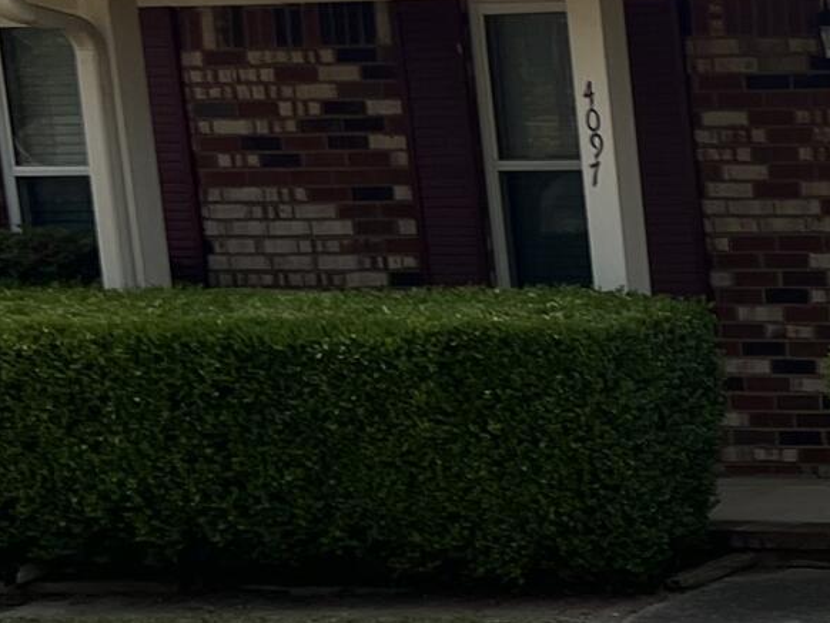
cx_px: 1794
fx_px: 3214
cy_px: 636
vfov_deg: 11.0
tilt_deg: -12.2
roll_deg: +1.5
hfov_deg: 12.5
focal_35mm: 134
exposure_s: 1/4630
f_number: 1.5
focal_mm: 5.7
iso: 50
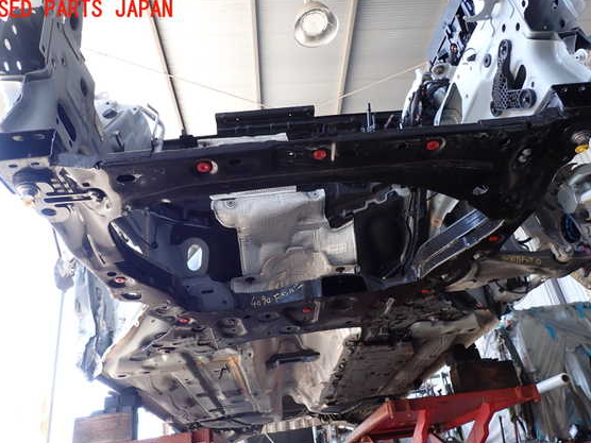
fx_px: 461
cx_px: 299
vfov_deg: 51.3
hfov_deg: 65.3
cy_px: 236
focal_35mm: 27
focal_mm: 4.5
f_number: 2.8
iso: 100
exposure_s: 1/60
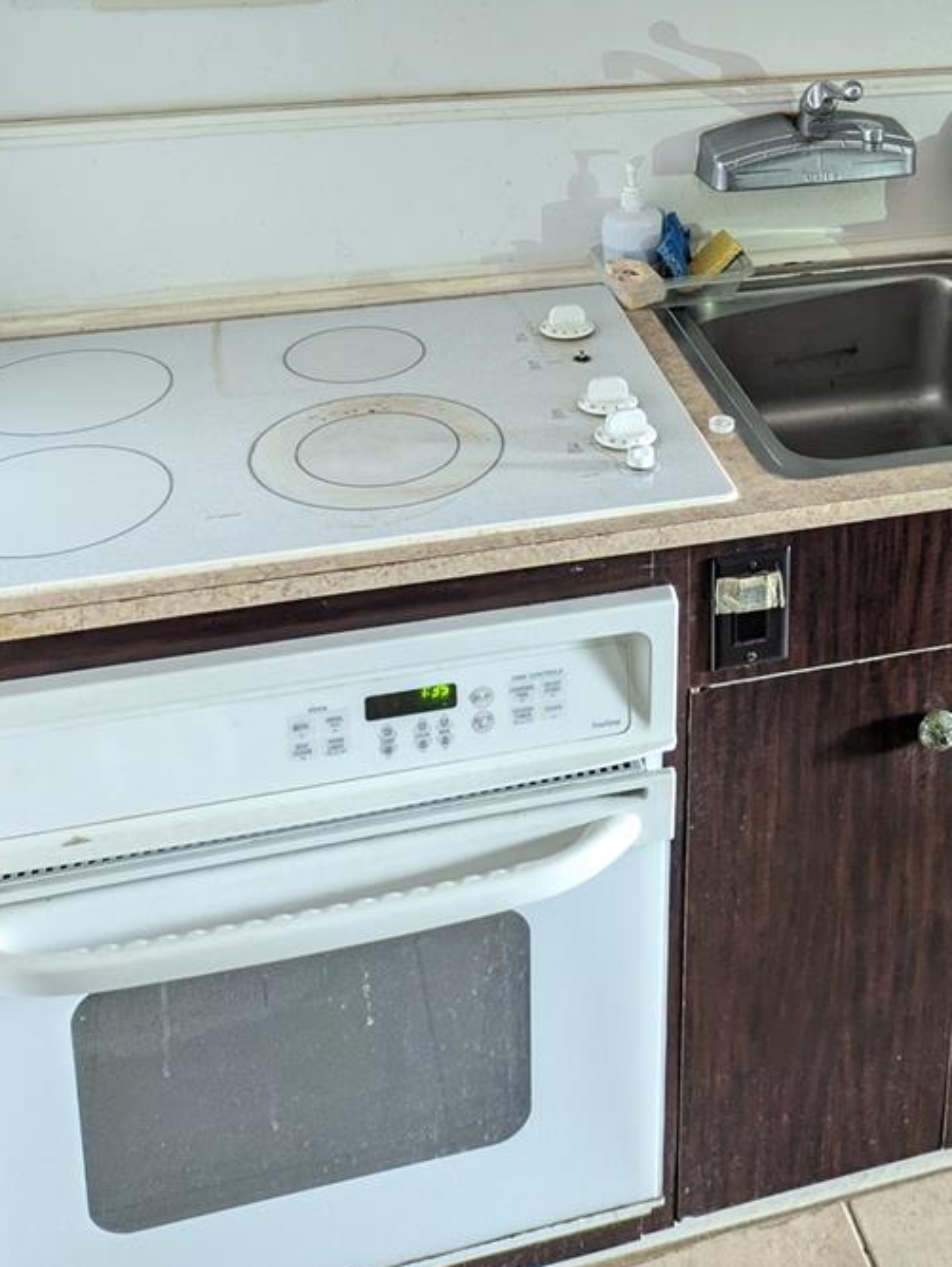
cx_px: 744
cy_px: 169
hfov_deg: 31.5
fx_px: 1649
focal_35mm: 45
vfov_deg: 39.5
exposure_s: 1/24
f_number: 1.89
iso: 427
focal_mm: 5.43
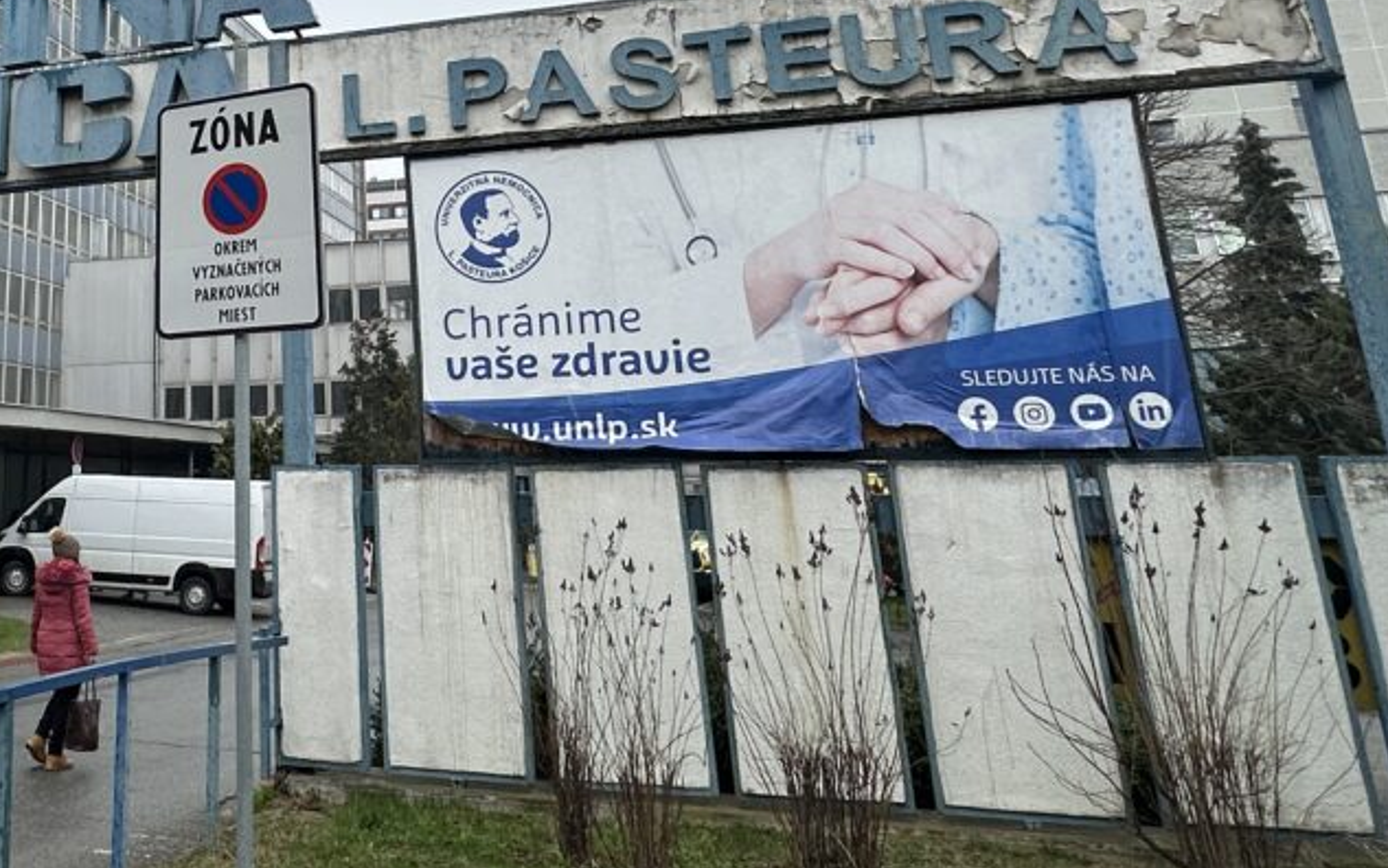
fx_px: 1362
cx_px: 208
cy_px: 70
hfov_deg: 49.6
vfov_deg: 33.3
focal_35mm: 36
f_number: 2.2
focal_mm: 2.22
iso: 40
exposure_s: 1/491
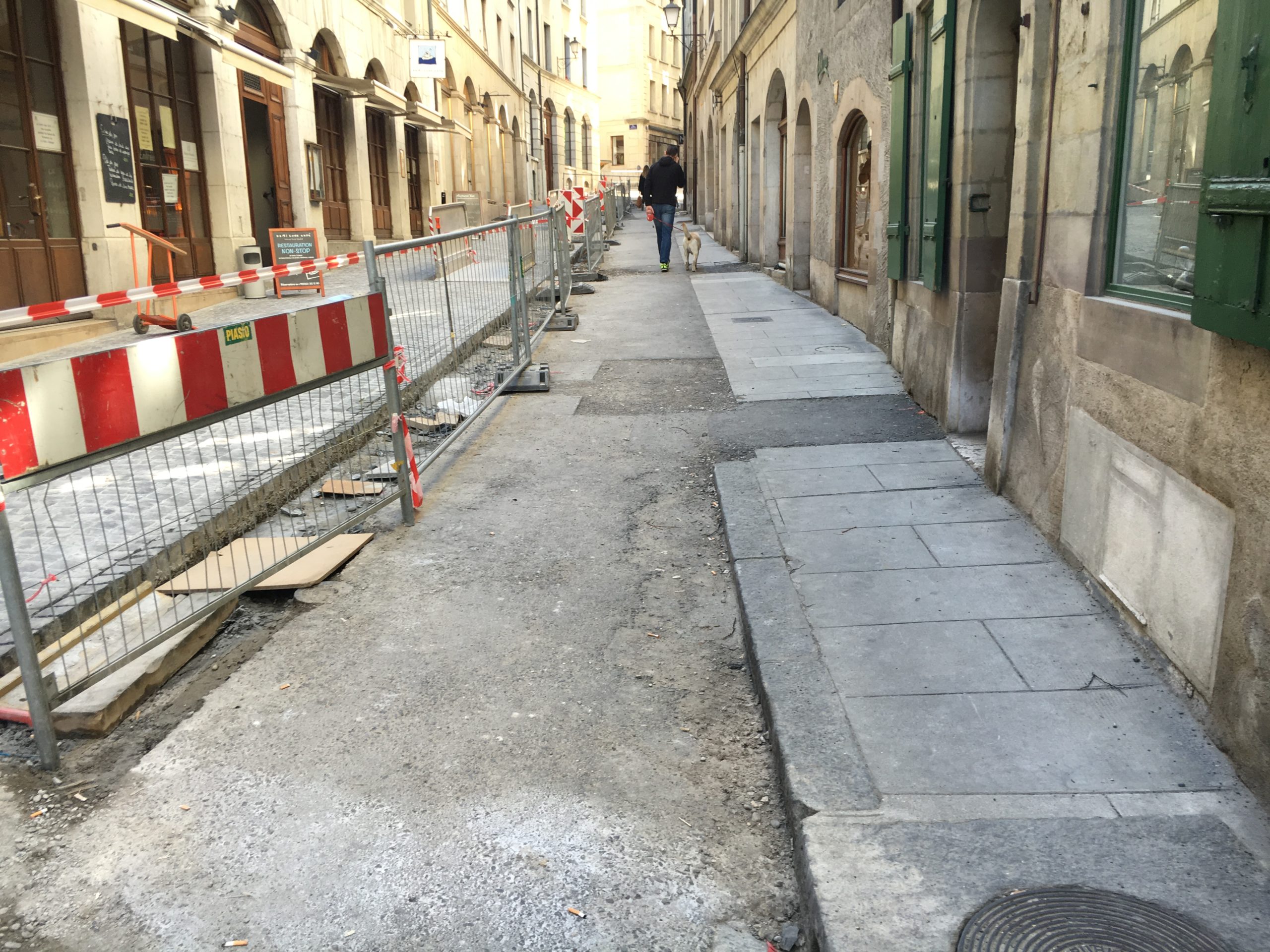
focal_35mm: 29
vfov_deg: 48.2
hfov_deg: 61.7
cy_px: 476
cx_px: 635
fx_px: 1064
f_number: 2.2
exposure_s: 1/100
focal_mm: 4.15
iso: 32
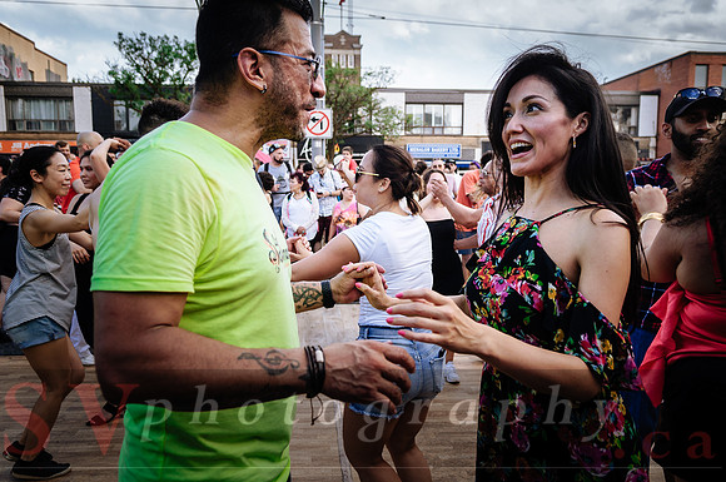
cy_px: 241
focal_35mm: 26
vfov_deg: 50.3
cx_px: 363
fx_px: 514
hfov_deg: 70.5
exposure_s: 1/250
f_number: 3.5
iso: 100
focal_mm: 17
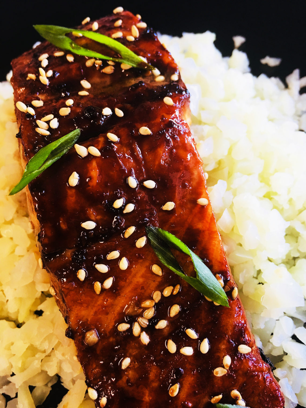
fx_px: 342
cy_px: 204
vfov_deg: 61.7
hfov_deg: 48.2
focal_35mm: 29
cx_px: 153
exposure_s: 1/15
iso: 40
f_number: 2.2
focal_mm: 4.15
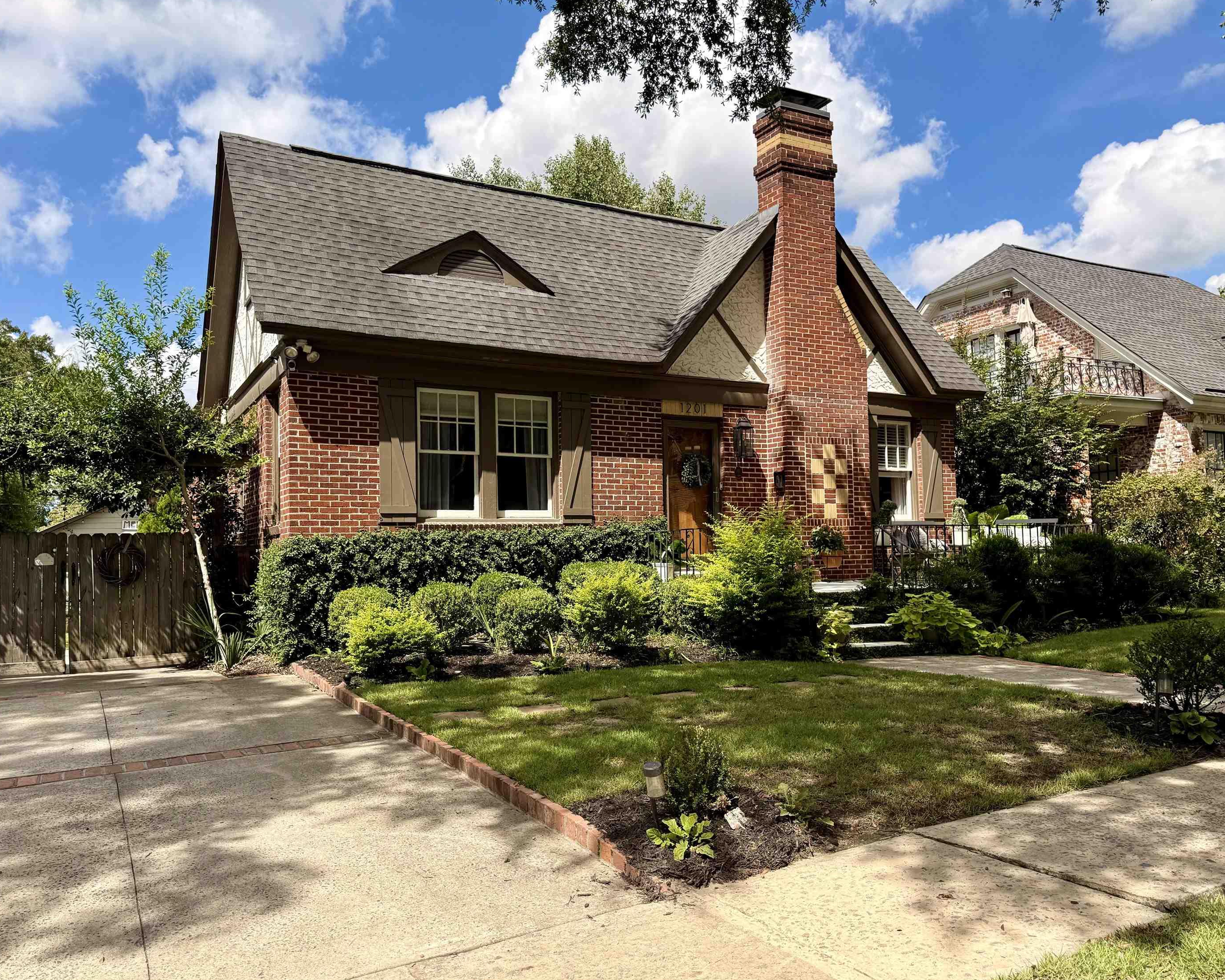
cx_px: 589
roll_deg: +1.1
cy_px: 505
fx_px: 943
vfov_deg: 54.9
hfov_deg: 66.0
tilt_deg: +3.2
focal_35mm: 26
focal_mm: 6.76
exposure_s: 1/4405
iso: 80
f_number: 1.78
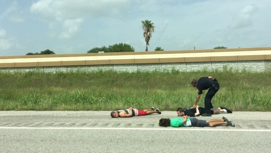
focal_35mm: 36
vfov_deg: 32.7
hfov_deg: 55.3
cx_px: 143
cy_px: 92
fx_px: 259
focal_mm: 4.15
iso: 32
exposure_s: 1/2283
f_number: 2.2
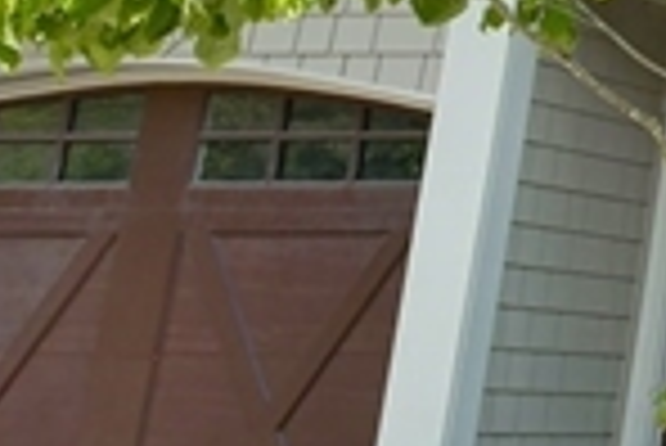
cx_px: 2002
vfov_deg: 11.7
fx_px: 1796
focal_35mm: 97
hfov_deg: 11.5
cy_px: -601
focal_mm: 14
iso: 640
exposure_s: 1/400
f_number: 9
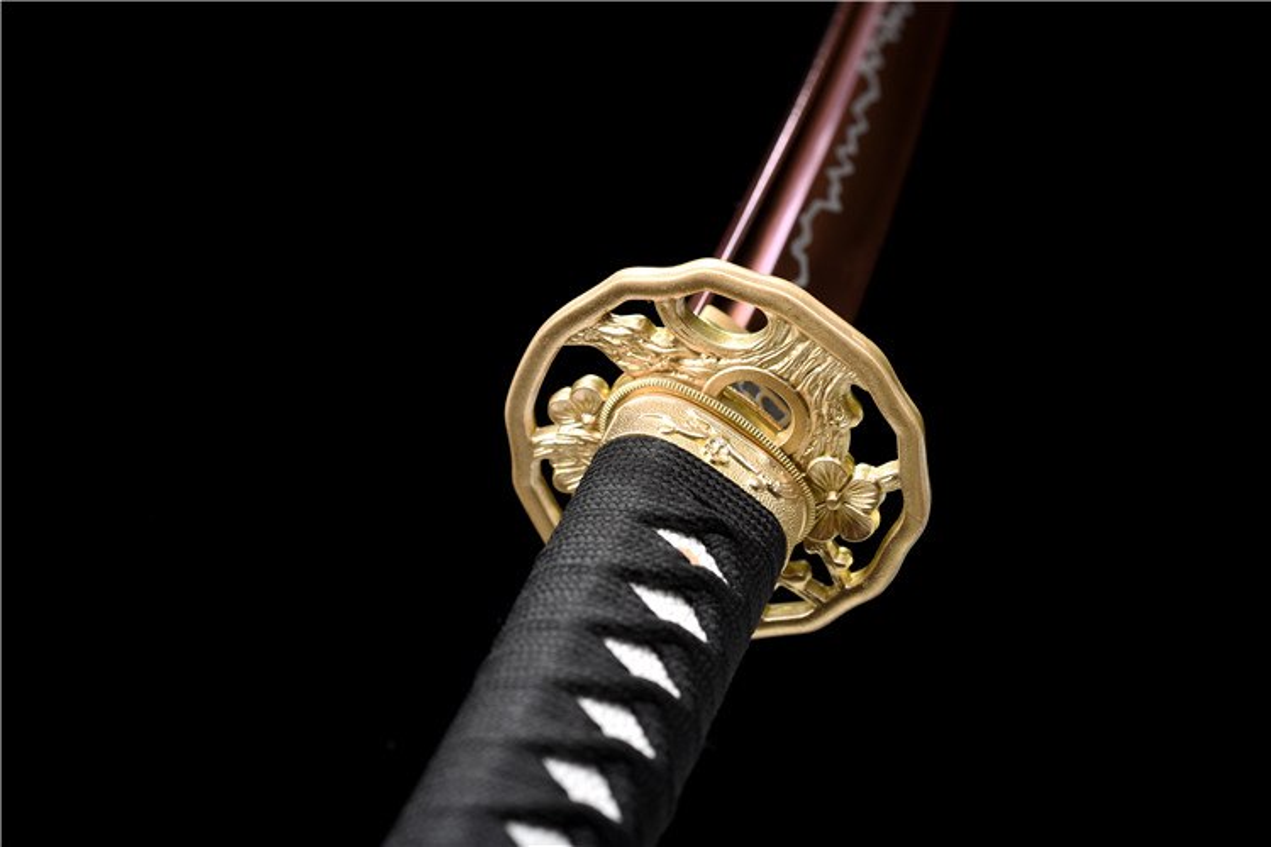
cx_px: 636
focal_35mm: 60
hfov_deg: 33.4
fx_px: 2118
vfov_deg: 22.6
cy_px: 424
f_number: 8
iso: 50
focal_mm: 60
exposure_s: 1/160
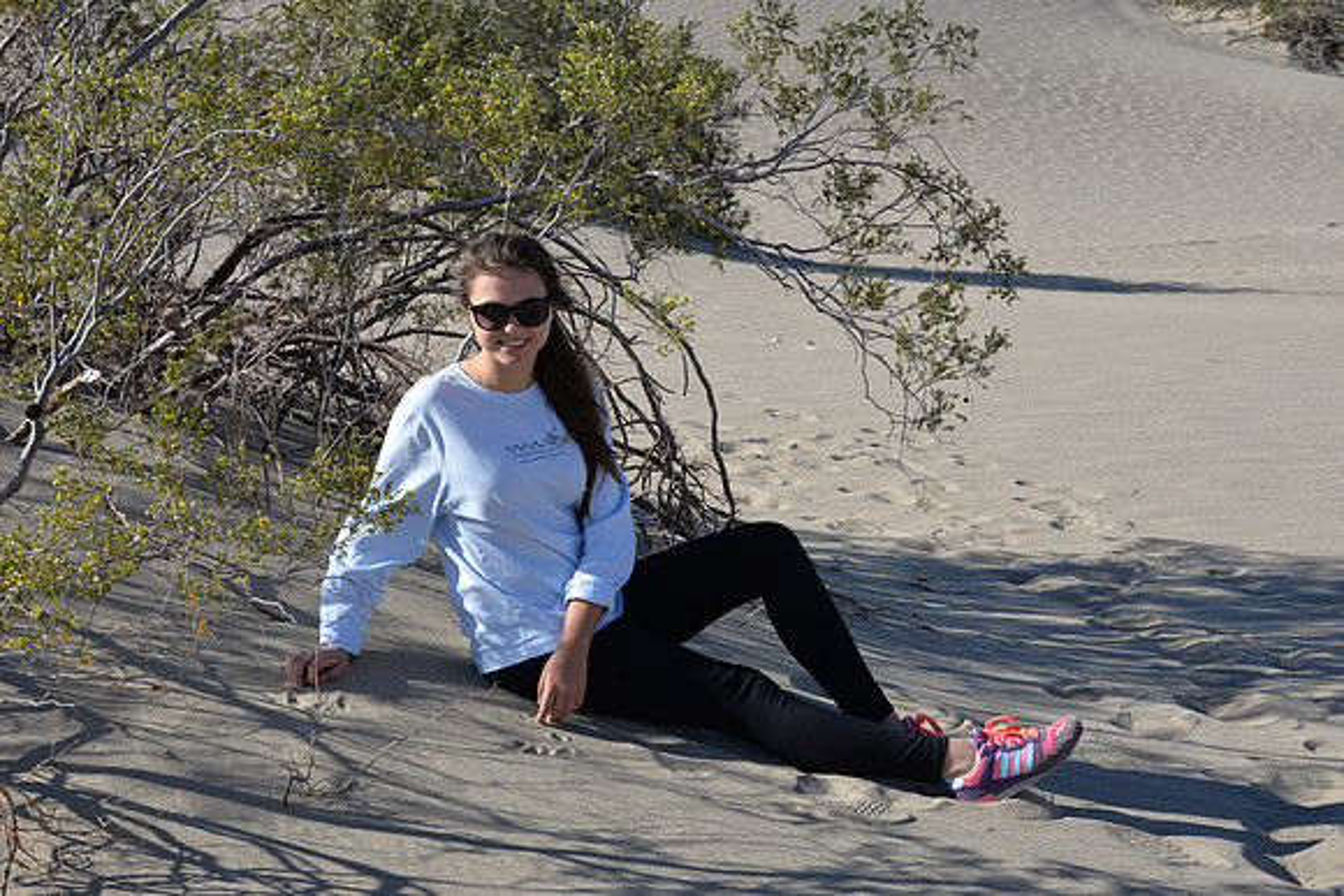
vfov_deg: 20.9
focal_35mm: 65
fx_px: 2427
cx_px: 672
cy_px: 448
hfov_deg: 31.0
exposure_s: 1/60
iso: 100
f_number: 14
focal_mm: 65
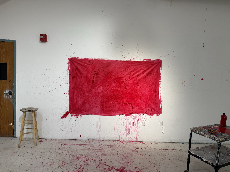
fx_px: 159
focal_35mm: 24
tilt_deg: -2.8
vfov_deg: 56.8
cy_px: 86
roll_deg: -3.1
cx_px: 115
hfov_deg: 71.6
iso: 125
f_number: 1.78
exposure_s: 1/120
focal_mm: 6.76
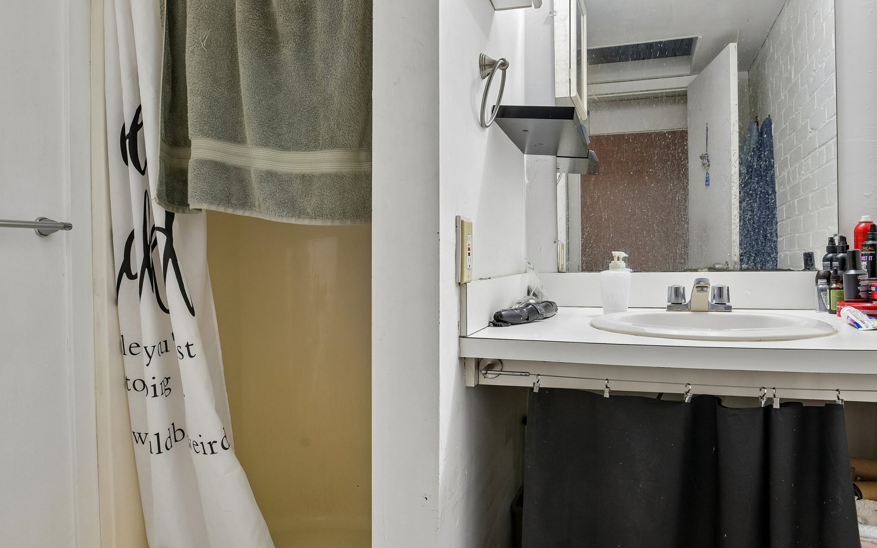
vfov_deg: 51.1
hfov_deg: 74.7
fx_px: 574
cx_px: 414
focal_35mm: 24
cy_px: 275
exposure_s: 1/2
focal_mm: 17
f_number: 11
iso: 400
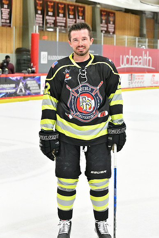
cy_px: 119
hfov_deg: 19.5
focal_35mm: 70
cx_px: 80
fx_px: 463
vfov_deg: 28.8
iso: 16000
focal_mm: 70
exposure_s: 1/400
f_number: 5
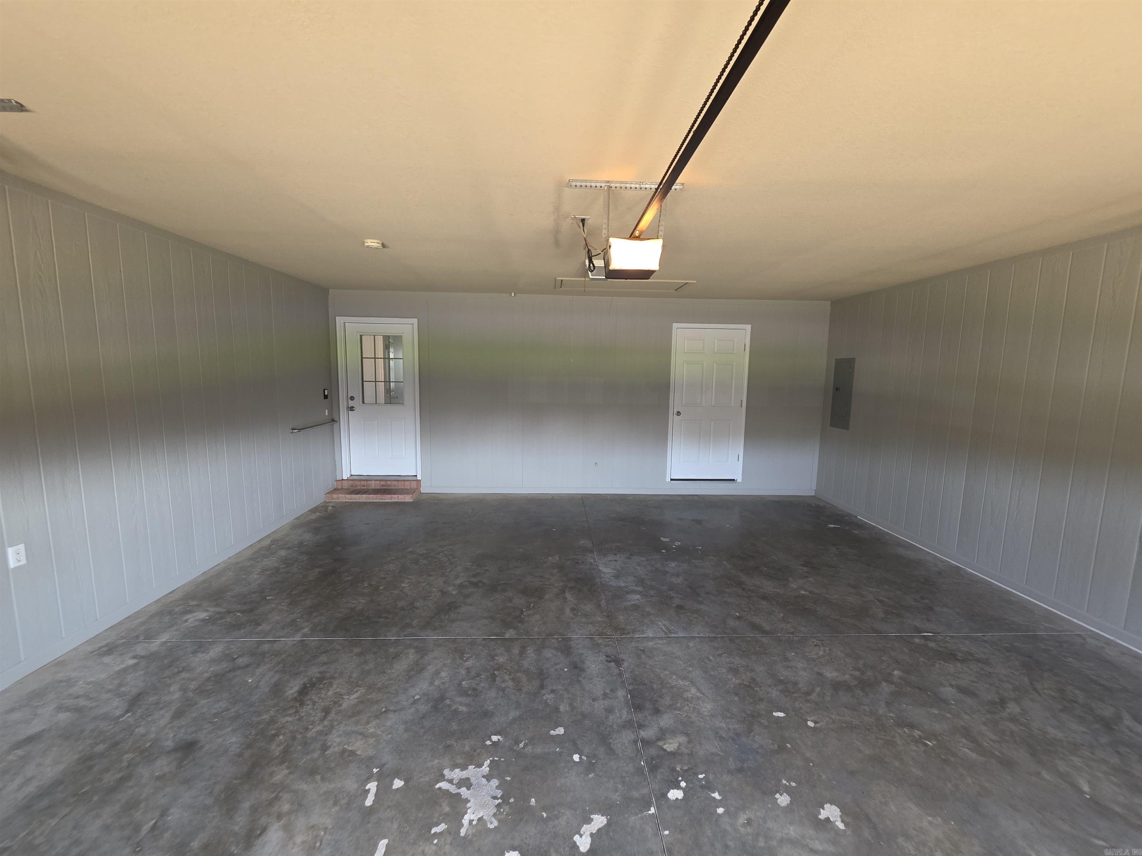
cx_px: 571
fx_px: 429
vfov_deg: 89.9
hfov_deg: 106.2
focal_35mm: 13
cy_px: 428
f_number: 1.9
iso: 200
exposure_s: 1/60
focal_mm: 2.2
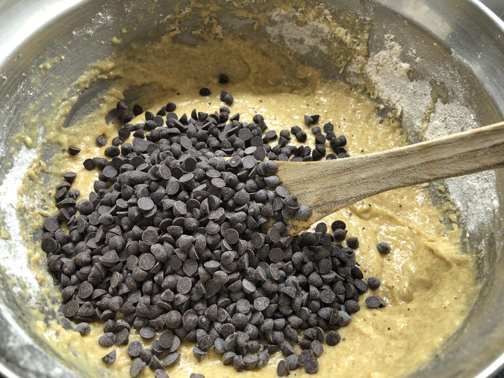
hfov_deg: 63.4
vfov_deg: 49.7
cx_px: 252
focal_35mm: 28
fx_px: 408
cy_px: 189
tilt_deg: -57.4
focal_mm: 3.99
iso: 40
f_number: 1.8
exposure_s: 1/33
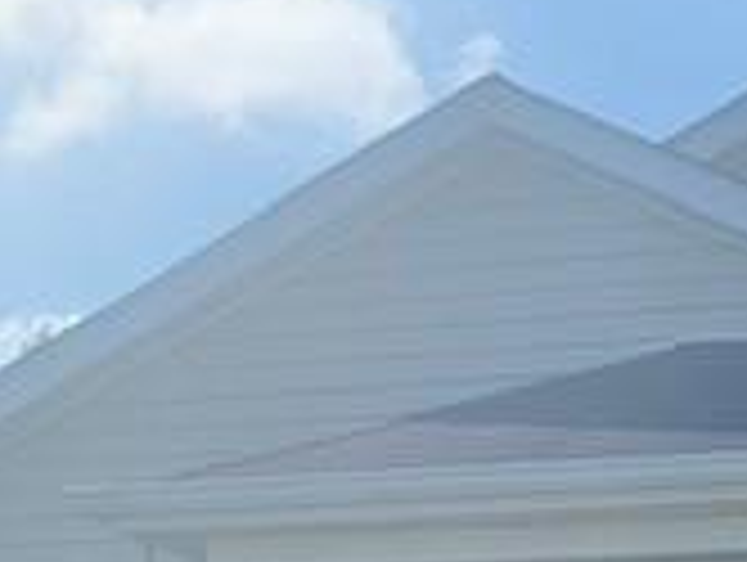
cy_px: 940
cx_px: 783
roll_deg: -0.7
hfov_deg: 19.0
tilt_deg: +0.4
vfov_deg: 13.6
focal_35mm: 100
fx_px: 2161
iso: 25
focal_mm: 4.25
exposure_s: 1/1845
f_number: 1.8
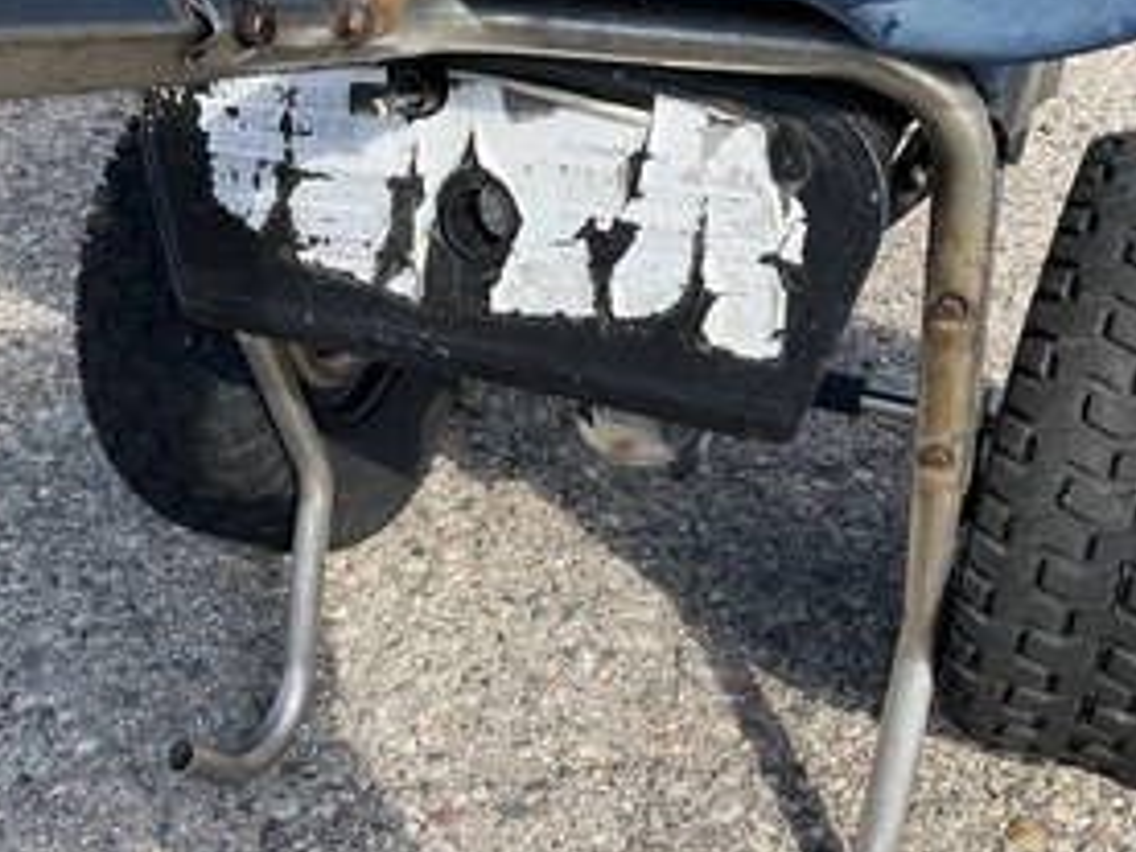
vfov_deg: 34.3
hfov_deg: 44.5
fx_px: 1378
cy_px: 453
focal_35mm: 42
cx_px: 449
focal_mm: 3
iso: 25
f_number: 1.8
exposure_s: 1/683
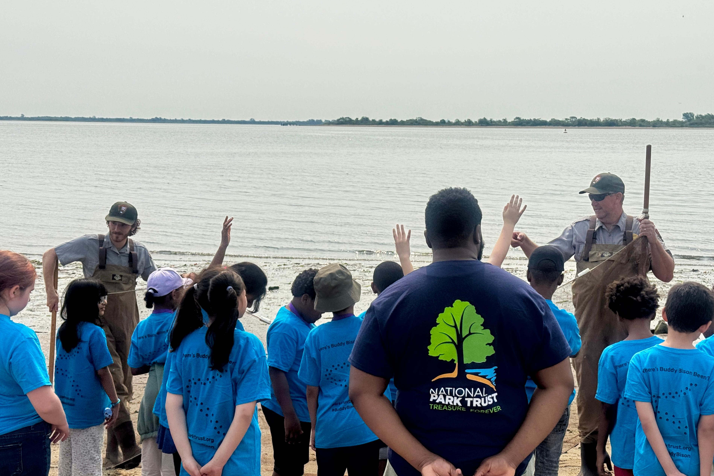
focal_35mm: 50
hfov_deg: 39.6
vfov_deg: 27.0
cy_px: 233
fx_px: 992
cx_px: 357
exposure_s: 1/12500
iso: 64
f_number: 1.78
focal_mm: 6.76
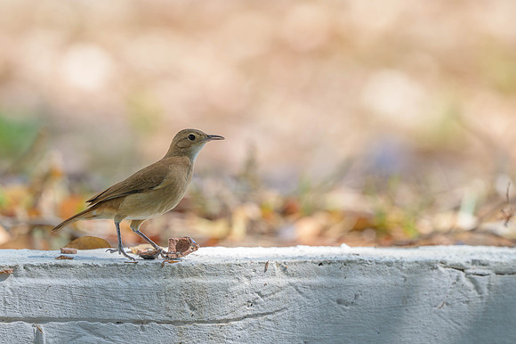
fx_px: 11265
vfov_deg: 1.7
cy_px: 189
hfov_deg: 2.6
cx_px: 191
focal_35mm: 786
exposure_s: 1/2000
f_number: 4
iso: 800
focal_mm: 400
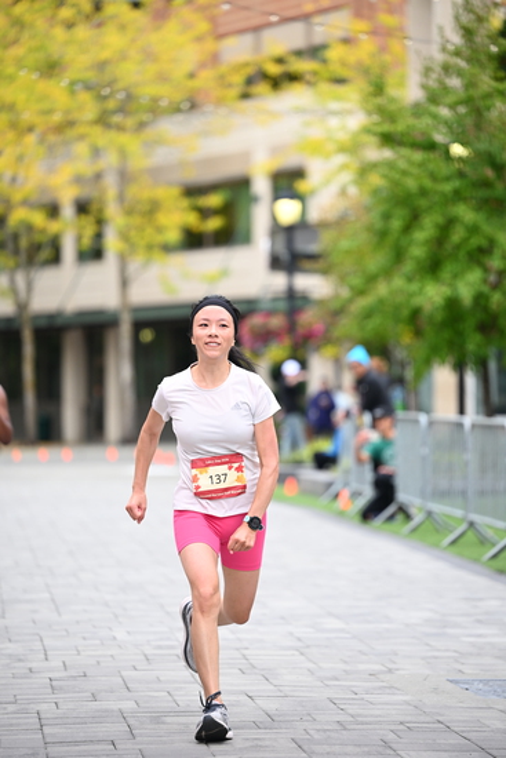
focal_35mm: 150
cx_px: 253
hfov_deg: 9.2
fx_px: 3160
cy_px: 379
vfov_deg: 13.7
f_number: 2.8
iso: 640
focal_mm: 150
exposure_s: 1/1600
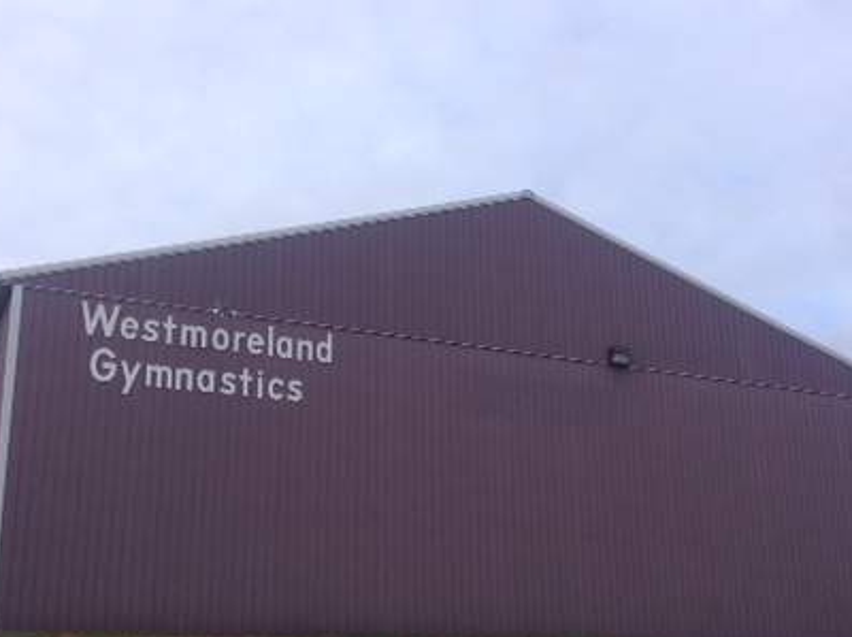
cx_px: 445
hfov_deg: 34.4
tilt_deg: +18.2
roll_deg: +0.9
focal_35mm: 56
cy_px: 356
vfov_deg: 26.0
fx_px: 1377
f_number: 2.4
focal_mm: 4.28
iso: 50
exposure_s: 1/487
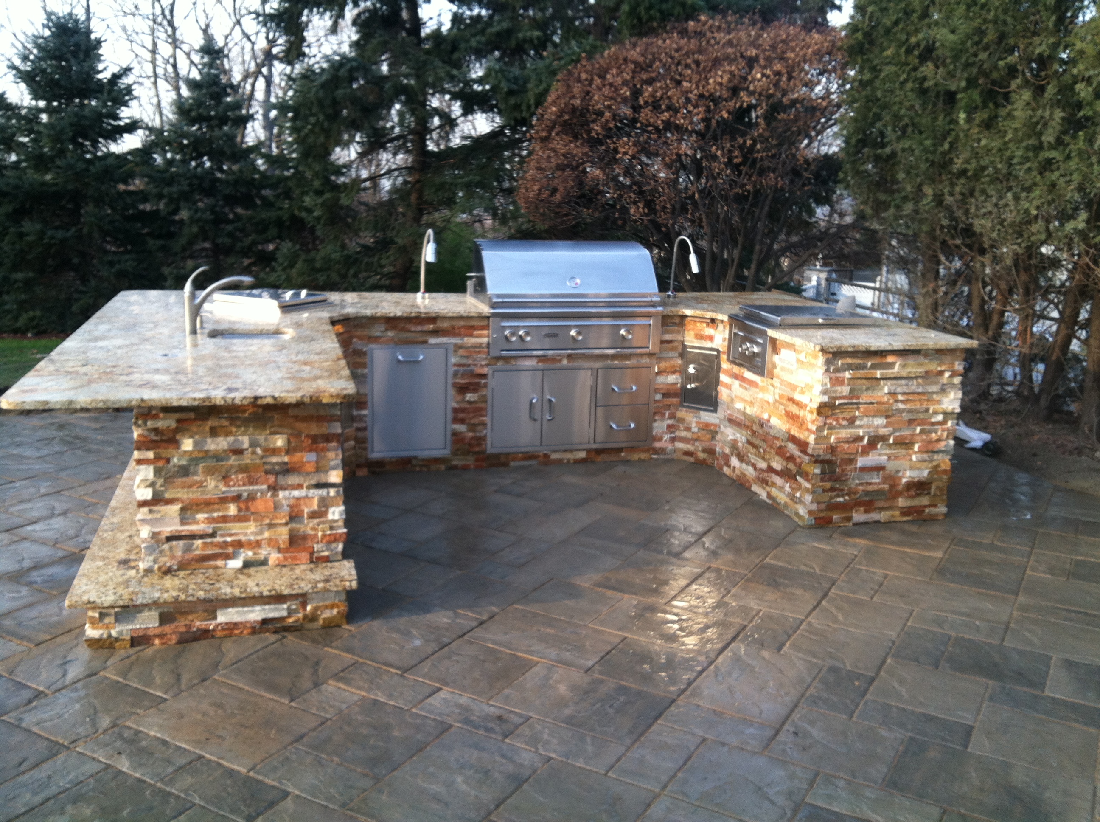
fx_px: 1111
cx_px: 550
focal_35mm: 35
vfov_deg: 40.6
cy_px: 411
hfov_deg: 52.7
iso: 80
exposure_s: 1/120
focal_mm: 3.85
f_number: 2.8
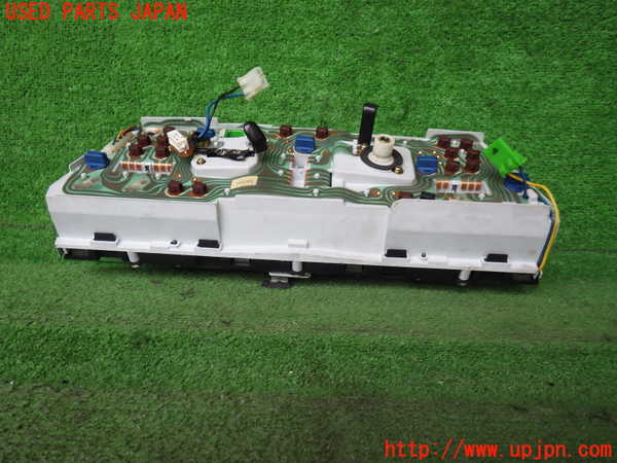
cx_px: 308
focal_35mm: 25
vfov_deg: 54.9
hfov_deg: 69.4
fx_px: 446
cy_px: 232
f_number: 2.8
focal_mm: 4.5
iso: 125
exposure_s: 1/100
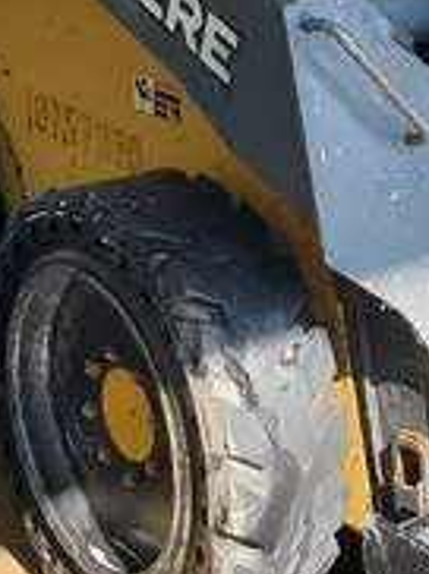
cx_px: 347
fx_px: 1739
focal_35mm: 105
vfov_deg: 18.7
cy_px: 188
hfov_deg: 14.0
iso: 50
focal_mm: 4.3
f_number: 2.4
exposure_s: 1/340
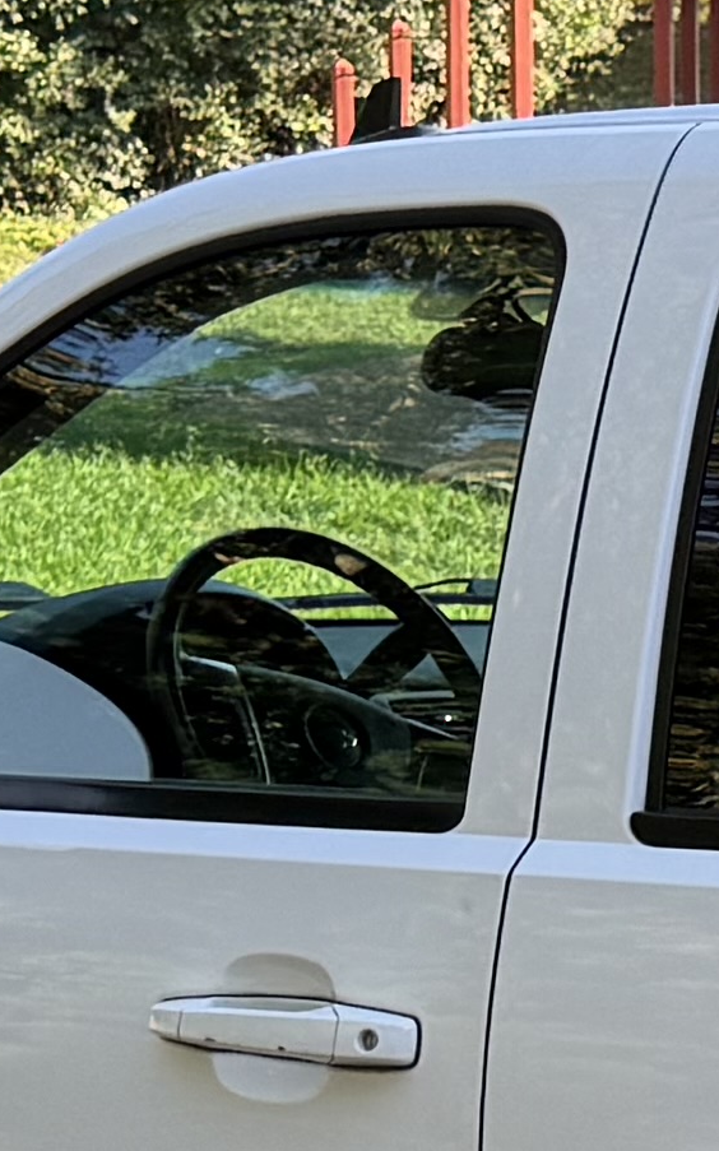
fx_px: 5050
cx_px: 1808
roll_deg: -3.2
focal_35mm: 161
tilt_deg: -12.6
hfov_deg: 7.5
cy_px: 1202
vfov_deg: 12.8
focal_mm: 6.76
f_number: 1.78
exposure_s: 1/722
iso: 100
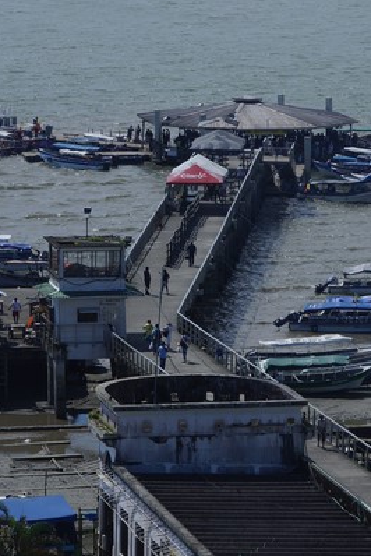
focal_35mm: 271
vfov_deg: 7.6
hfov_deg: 5.1
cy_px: 238
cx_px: 259
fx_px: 4182
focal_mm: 90
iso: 100
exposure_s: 1/320
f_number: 13
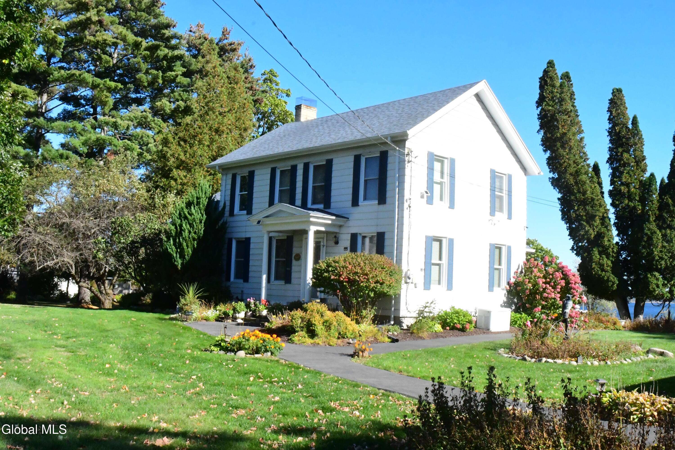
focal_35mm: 36
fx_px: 675
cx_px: 338
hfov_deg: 53.1
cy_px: 225
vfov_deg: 36.9
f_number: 22
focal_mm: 18
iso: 3200
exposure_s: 1/400
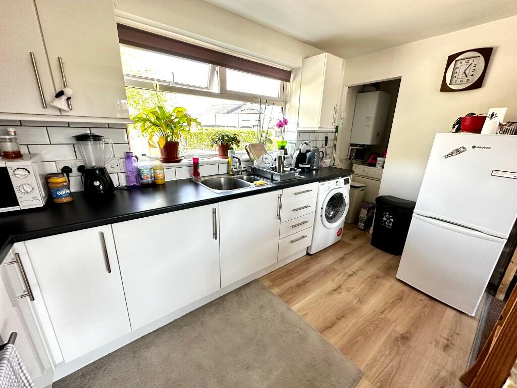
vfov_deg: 85.7
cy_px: 194
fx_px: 209
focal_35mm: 14
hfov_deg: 102.1
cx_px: 258
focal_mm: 2.22
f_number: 2.2
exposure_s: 1/99
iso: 200
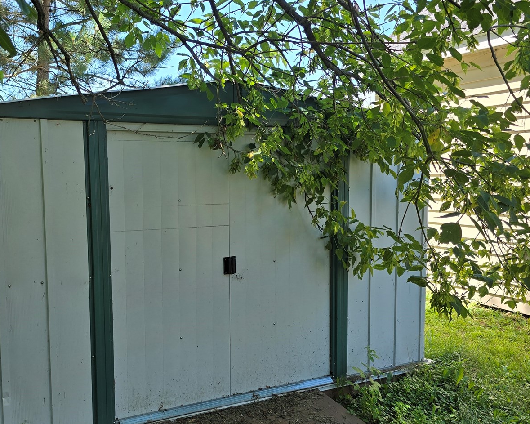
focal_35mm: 39
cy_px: 249
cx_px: 206
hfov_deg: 46.5
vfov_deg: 38.1
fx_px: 612
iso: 12
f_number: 1.7
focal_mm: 6.3
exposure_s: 1/181
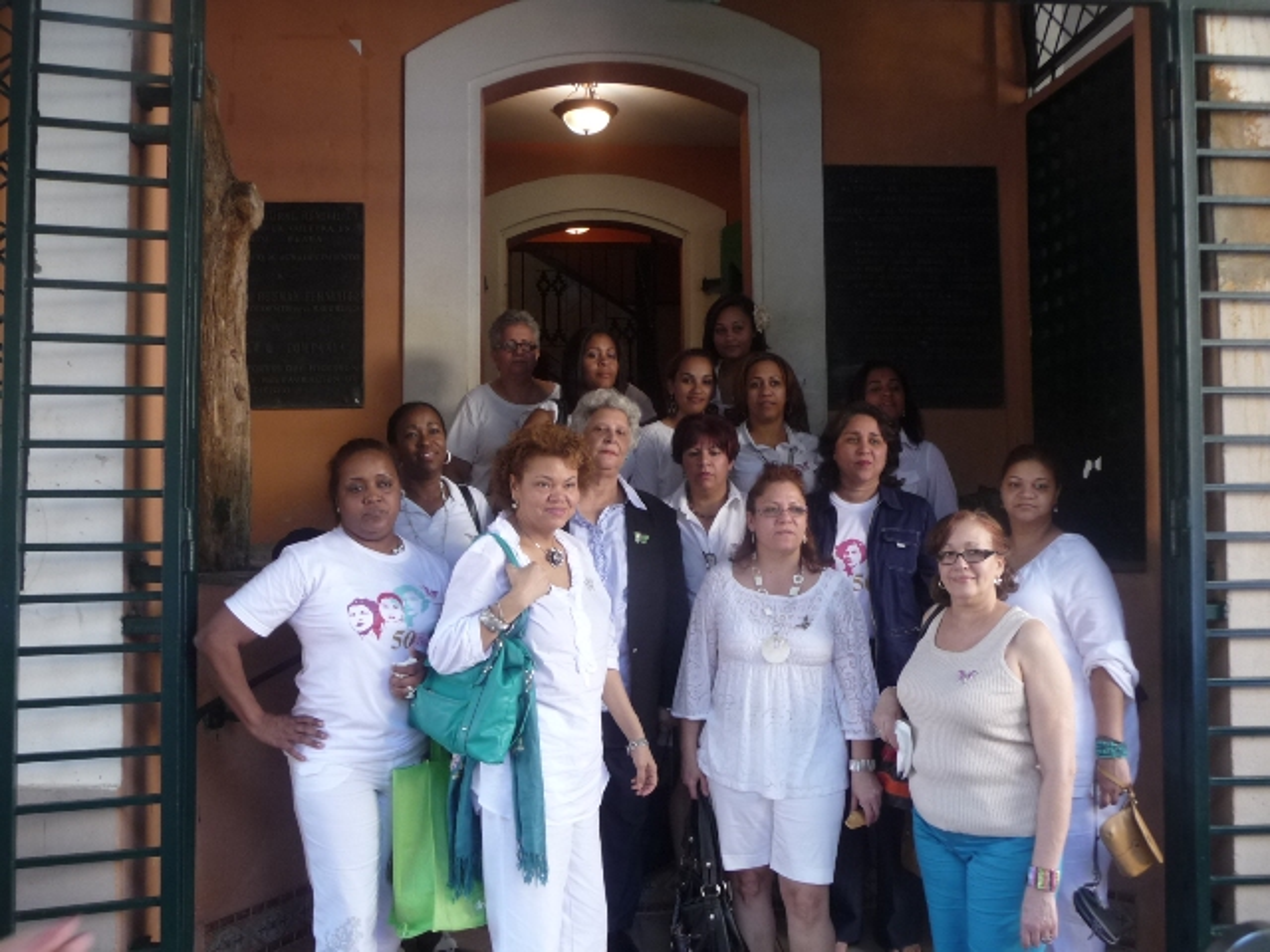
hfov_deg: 63.4
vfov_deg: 49.7
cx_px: 635
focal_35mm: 28
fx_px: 1027
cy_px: 476
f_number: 3.3
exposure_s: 1/30
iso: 160
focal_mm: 4.7
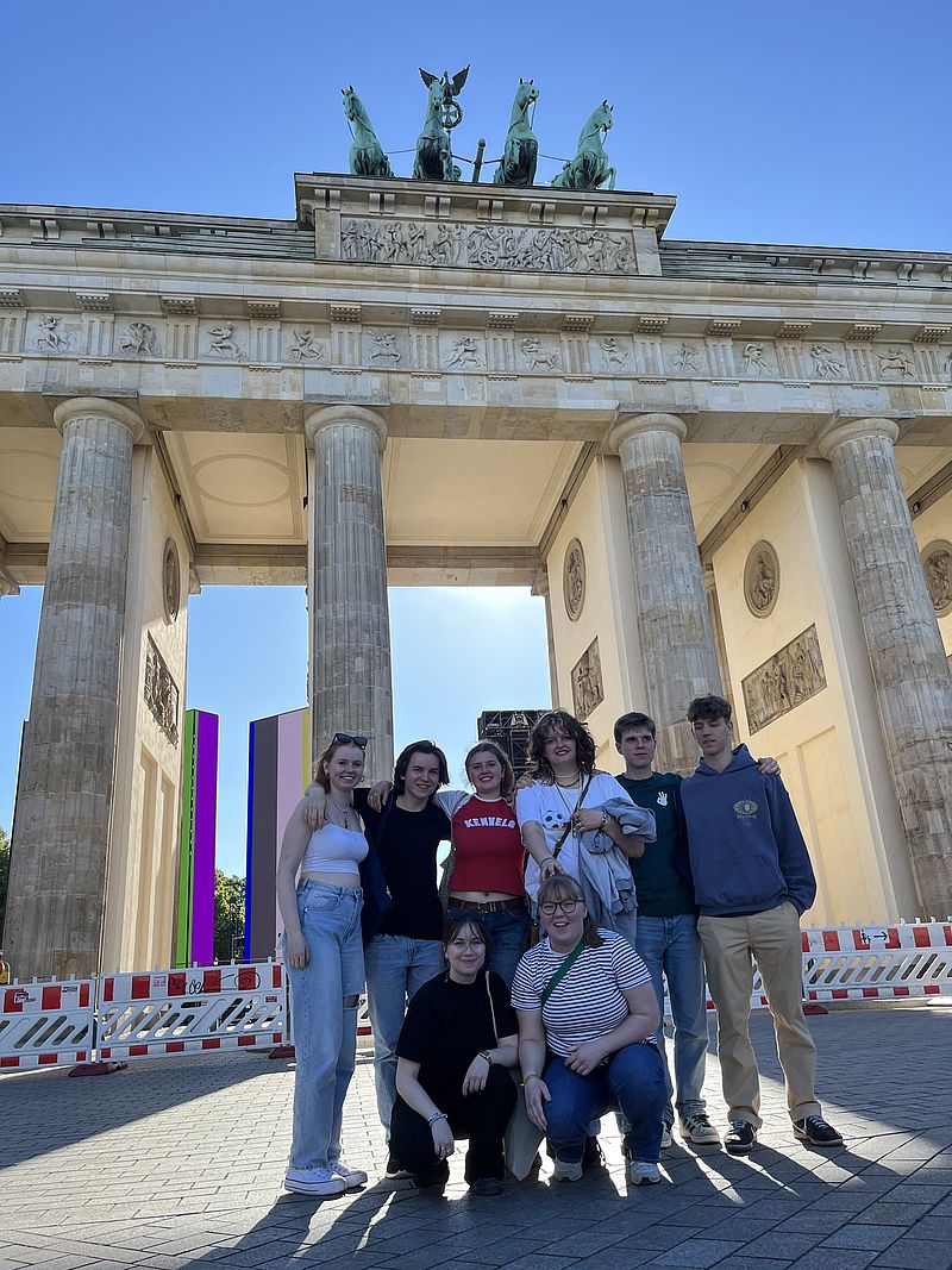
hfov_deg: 53.1
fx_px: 954
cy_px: 635
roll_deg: +2.7
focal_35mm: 26
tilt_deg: +19.6
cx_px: 476
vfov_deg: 67.3
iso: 50
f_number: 1.6
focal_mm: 5.1
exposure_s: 1/1199
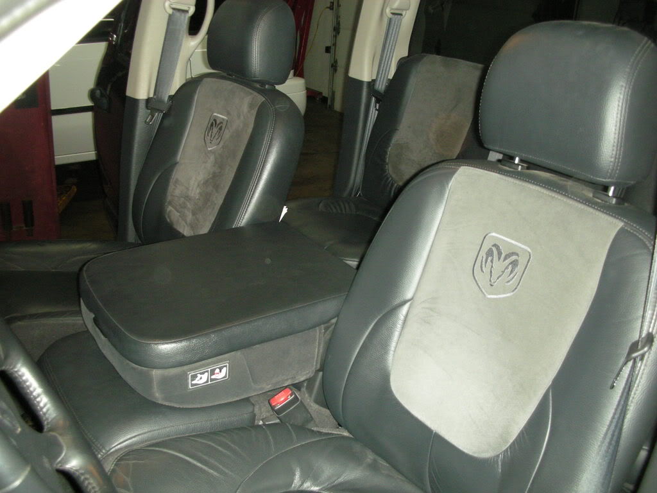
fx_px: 664
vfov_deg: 40.7
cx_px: 328
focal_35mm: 35
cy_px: 246
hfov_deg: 52.6
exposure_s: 1/60
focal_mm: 5.8
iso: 220
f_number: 2.8
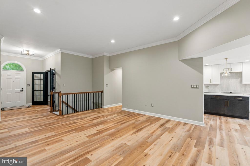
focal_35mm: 16
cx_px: 125
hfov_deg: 96.7
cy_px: 83
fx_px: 111
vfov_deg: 73.8
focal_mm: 16
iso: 800
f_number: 5
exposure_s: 1/800
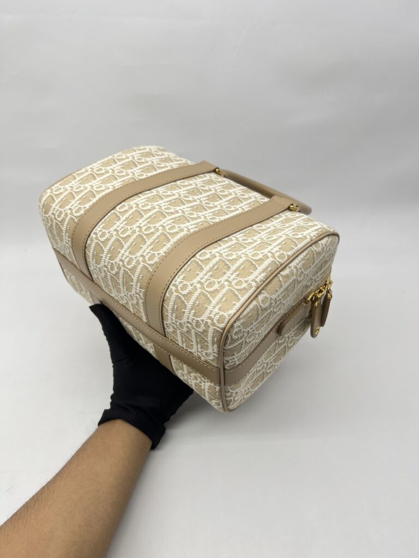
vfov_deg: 67.3
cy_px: 279
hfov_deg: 53.1
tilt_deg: -34.2
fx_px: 420
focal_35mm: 26
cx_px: 210
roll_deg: +2.1
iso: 32
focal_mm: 5.7
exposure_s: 1/128
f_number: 1.5
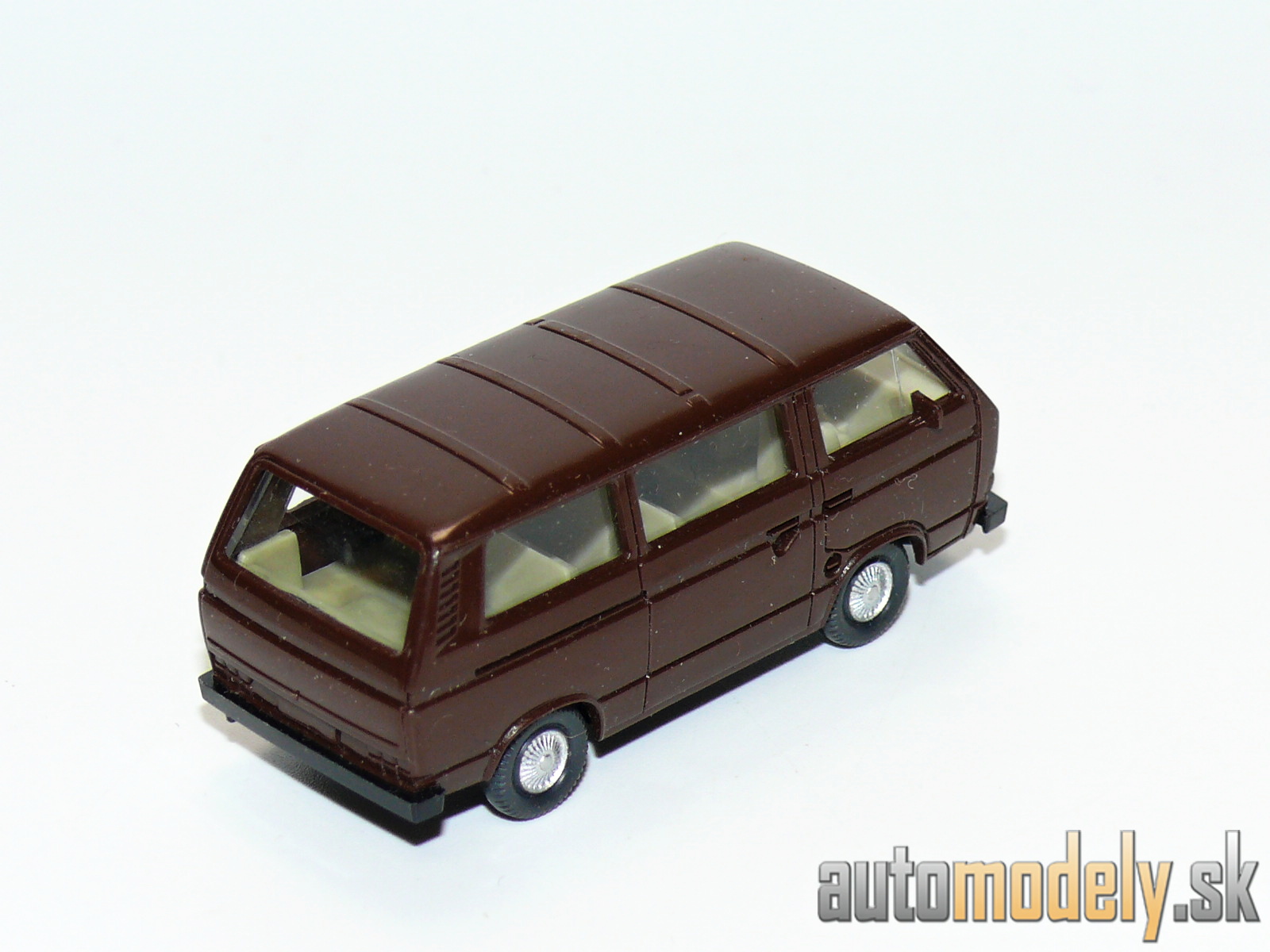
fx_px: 4953
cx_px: 635
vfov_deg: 11.0
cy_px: 476
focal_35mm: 135
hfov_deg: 14.6
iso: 100
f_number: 4
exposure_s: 1/30
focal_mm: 16
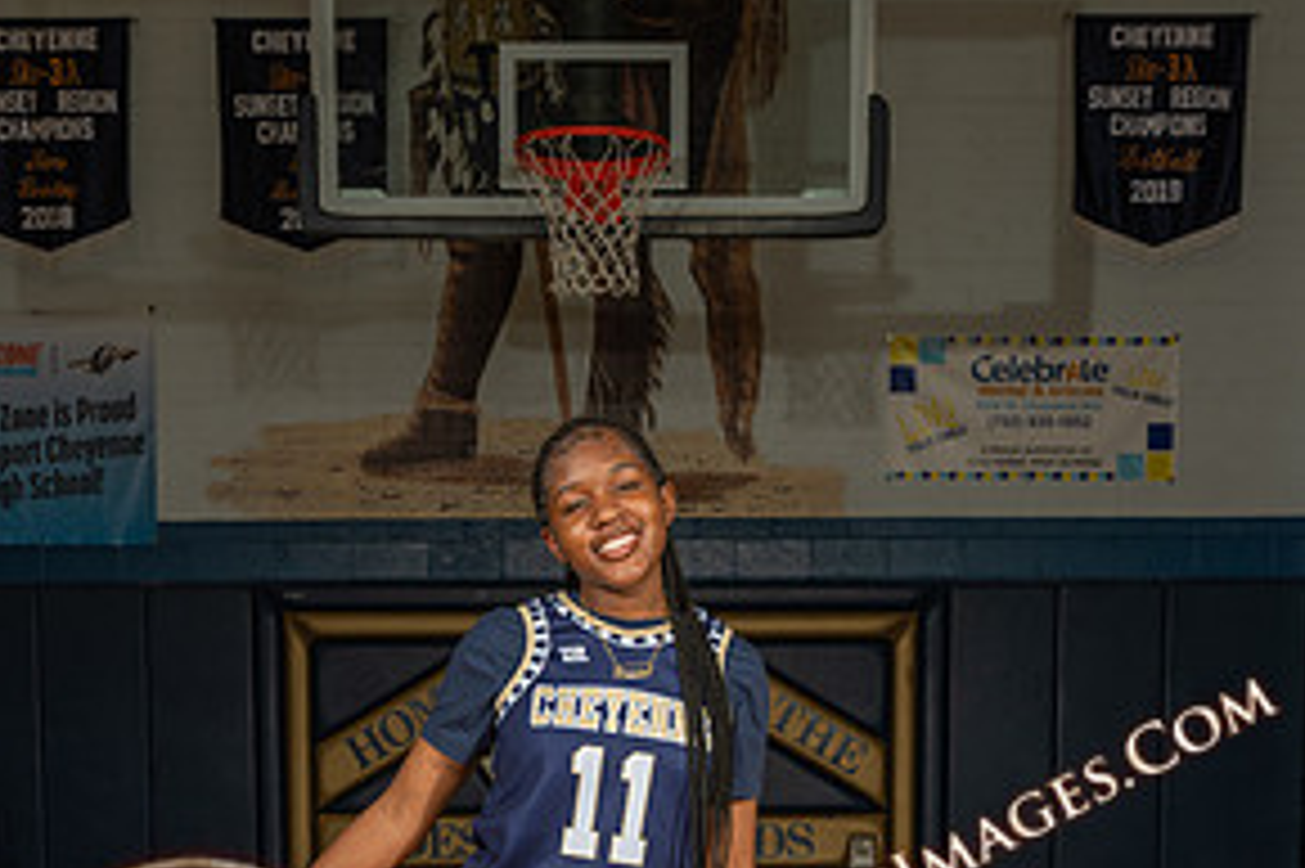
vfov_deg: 21.7
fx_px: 2137
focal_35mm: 59
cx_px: 634
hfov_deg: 33.9
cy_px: 958
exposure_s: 1/200
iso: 160
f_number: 7.1
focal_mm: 38
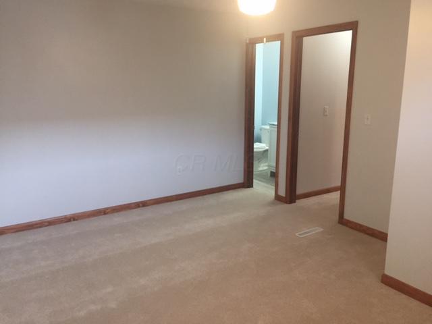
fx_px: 362
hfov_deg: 61.7
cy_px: 162
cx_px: 216
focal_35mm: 29
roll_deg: -1.1
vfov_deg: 48.2
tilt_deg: -14.0
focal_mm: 4.15
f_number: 2.2
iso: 125
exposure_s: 1/30
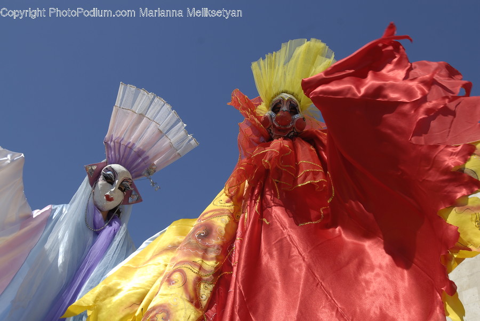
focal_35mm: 39
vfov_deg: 34.3
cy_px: 160
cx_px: 240
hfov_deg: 49.5
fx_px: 520
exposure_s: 1/320
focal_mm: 26
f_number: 9
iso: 100
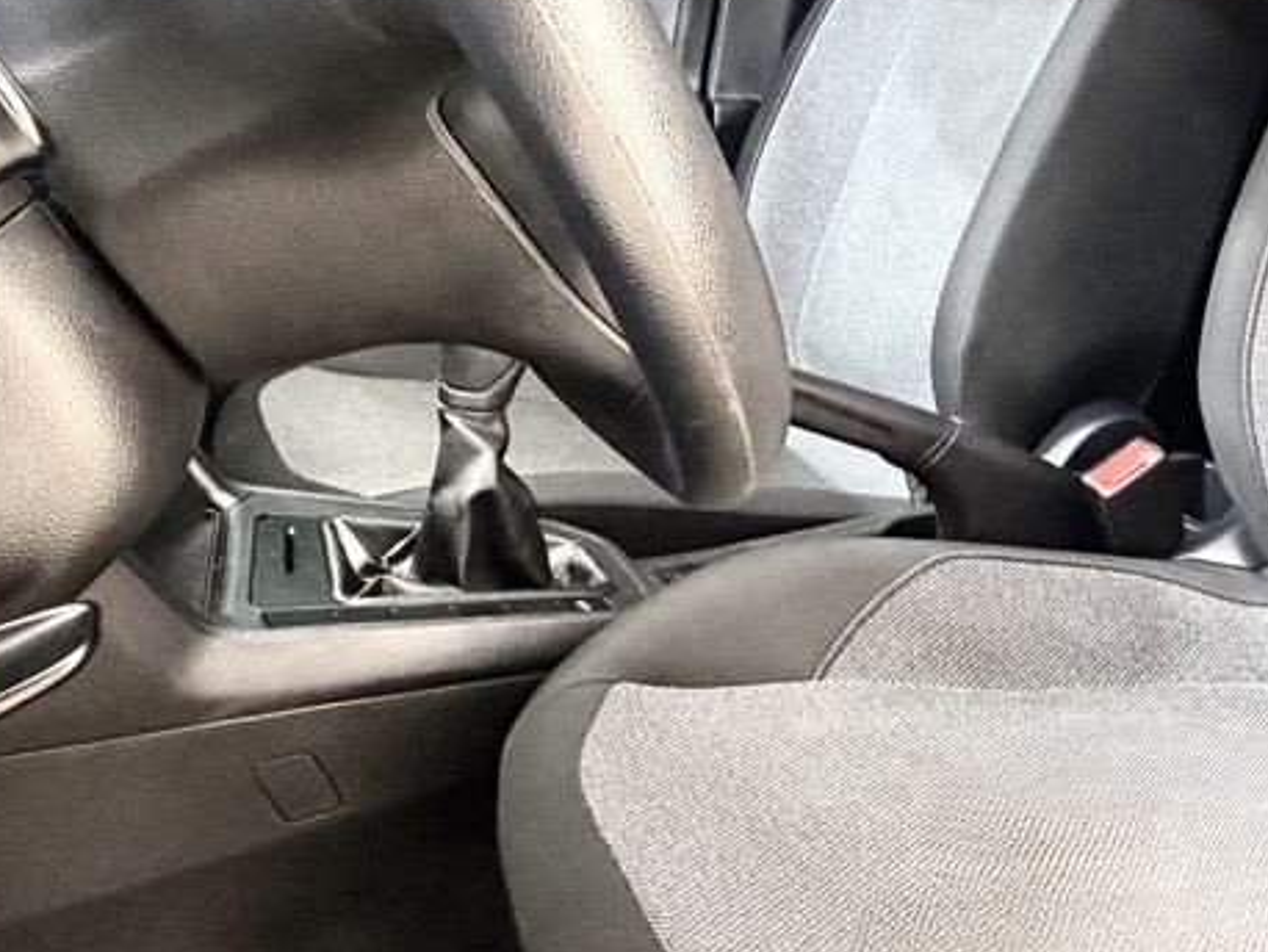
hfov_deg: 41.0
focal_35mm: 44
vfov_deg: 32.6
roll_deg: +1.2
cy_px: 302
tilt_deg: -16.4
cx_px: 1024
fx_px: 1613
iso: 500
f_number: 2.2
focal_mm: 2.22
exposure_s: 1/60
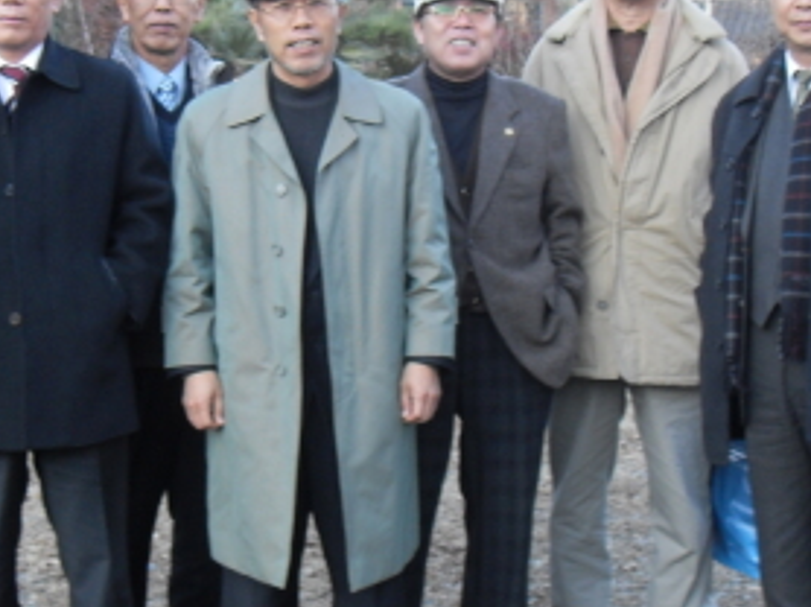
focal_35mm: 77
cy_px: 200
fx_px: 1802
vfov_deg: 19.0
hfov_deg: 25.3
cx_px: 324
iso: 100
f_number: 2.8
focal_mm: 6.3
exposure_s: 1/60
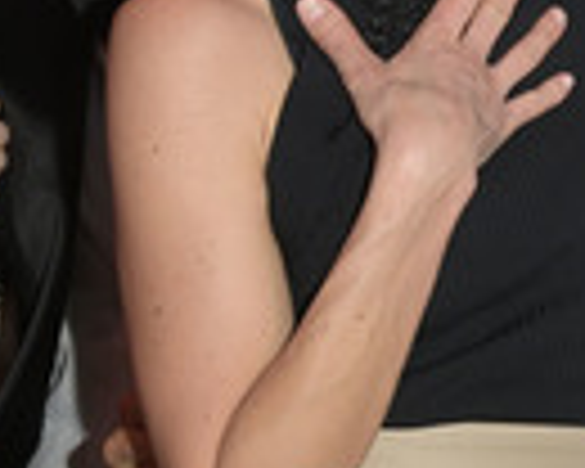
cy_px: 9
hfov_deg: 14.7
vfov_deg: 12.3
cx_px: 803
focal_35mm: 124
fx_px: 2147
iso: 2500
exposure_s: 1/100
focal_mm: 38
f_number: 5
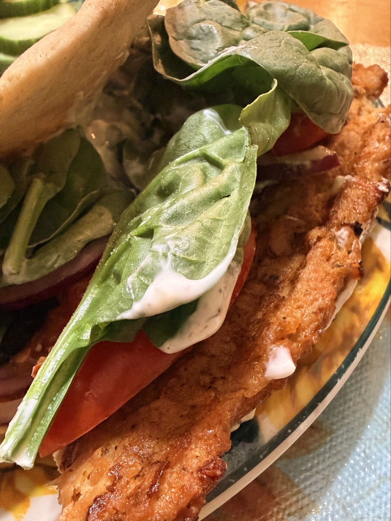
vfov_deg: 71.6
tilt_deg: -51.4
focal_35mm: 24
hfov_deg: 56.8
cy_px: 260
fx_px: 361
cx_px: 196
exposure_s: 1/60
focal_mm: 2.22
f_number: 2.2
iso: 800
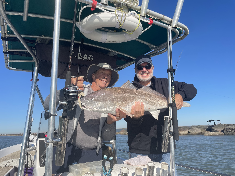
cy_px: 88
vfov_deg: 53.1
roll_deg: +2.8
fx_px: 177
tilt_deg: +13.2
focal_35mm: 26
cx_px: 118
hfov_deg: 67.3
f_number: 1.6
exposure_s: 1/4000
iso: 32
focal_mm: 4.2
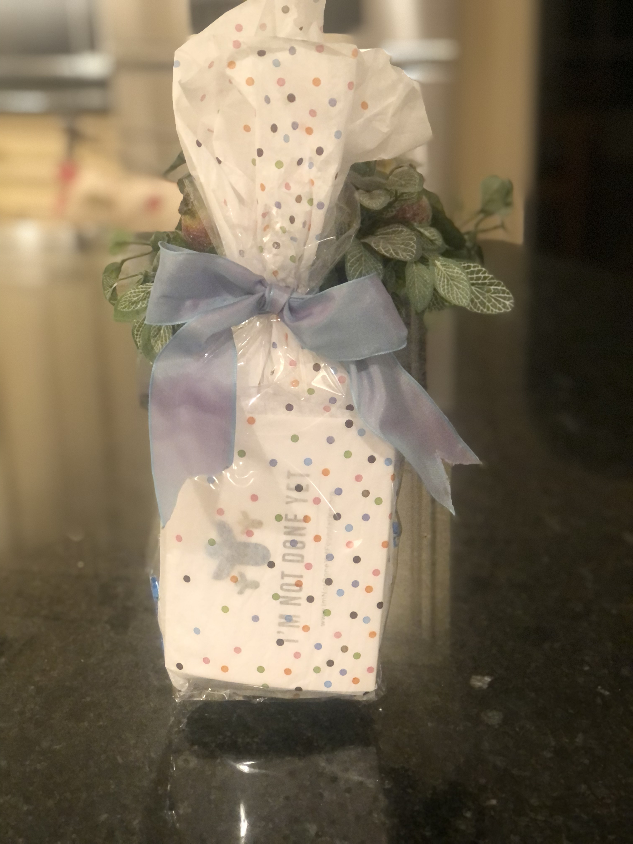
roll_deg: +0.9
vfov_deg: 33.8
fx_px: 1390
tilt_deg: -20.2
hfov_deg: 25.7
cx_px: 316
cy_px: 422
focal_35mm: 57
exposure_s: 1/30
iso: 400
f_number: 2.8
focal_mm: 6.6
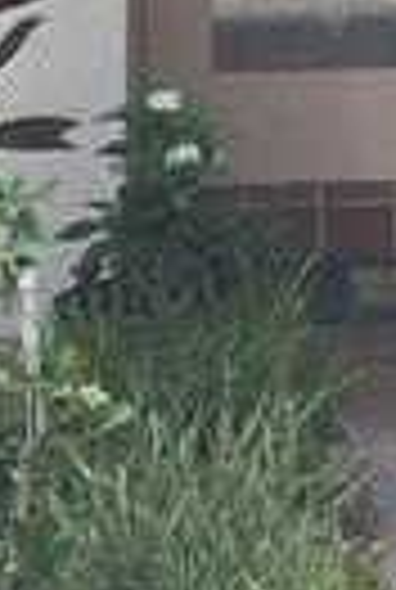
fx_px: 3857
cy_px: -473
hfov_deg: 5.8
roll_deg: +0.8
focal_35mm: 235
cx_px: 522
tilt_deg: +1.0
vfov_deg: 8.4
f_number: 2.2
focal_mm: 4.15
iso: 25
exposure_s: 1/289
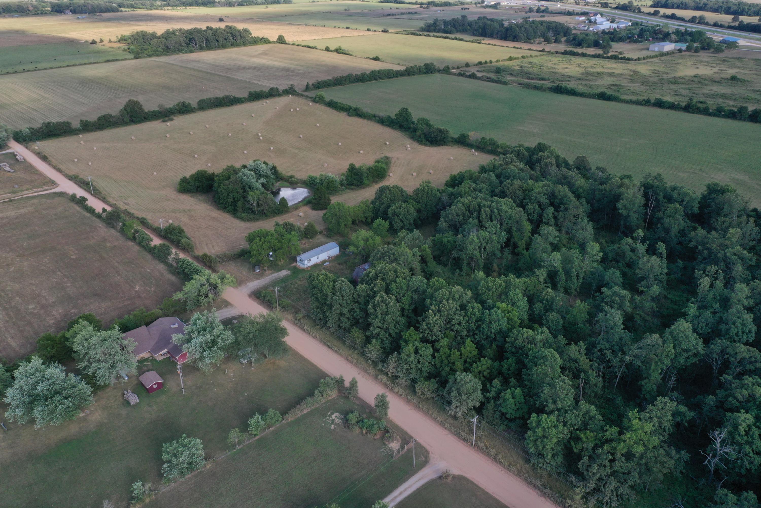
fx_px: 592
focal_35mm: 28
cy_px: 254
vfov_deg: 46.4
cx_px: 380
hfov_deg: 65.5
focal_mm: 10.26
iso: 100
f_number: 11
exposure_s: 1/60
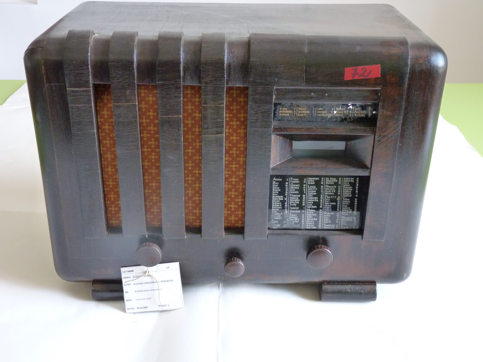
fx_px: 614
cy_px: 181
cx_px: 242
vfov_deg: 32.9
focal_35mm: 44
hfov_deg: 42.9
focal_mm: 7.8
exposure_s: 1/30
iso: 400
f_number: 3
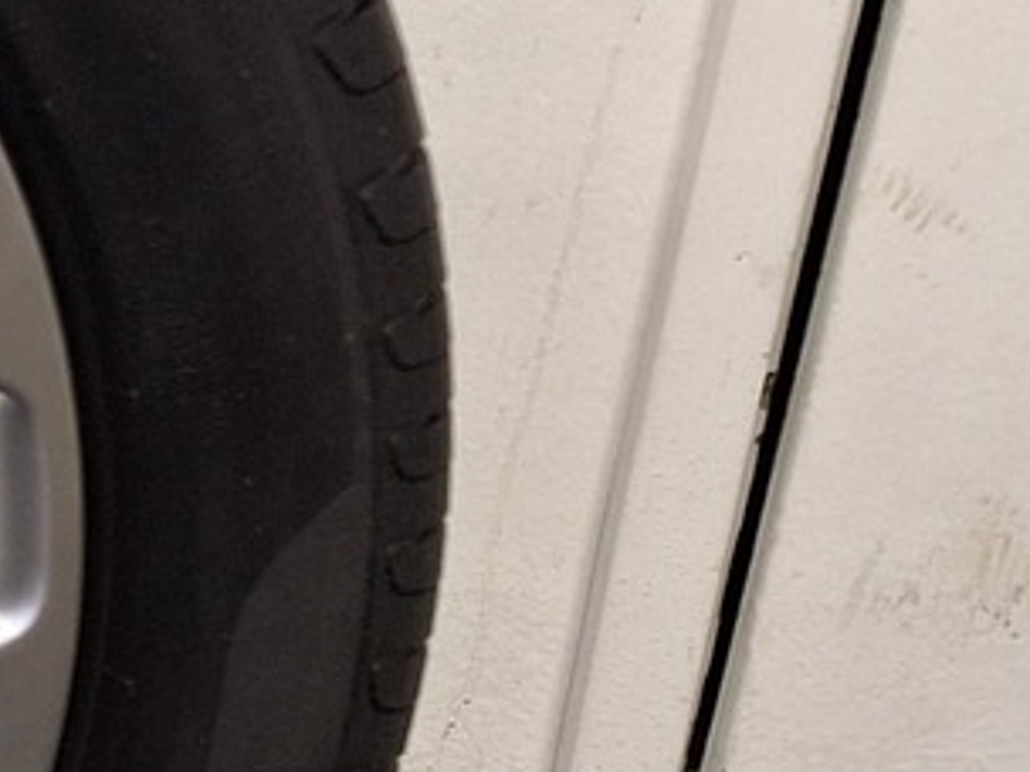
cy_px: 532
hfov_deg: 14.5
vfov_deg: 13.6
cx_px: -1128
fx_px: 3243
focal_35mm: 109
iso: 200
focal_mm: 5.54
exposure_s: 1/50
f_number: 1.8
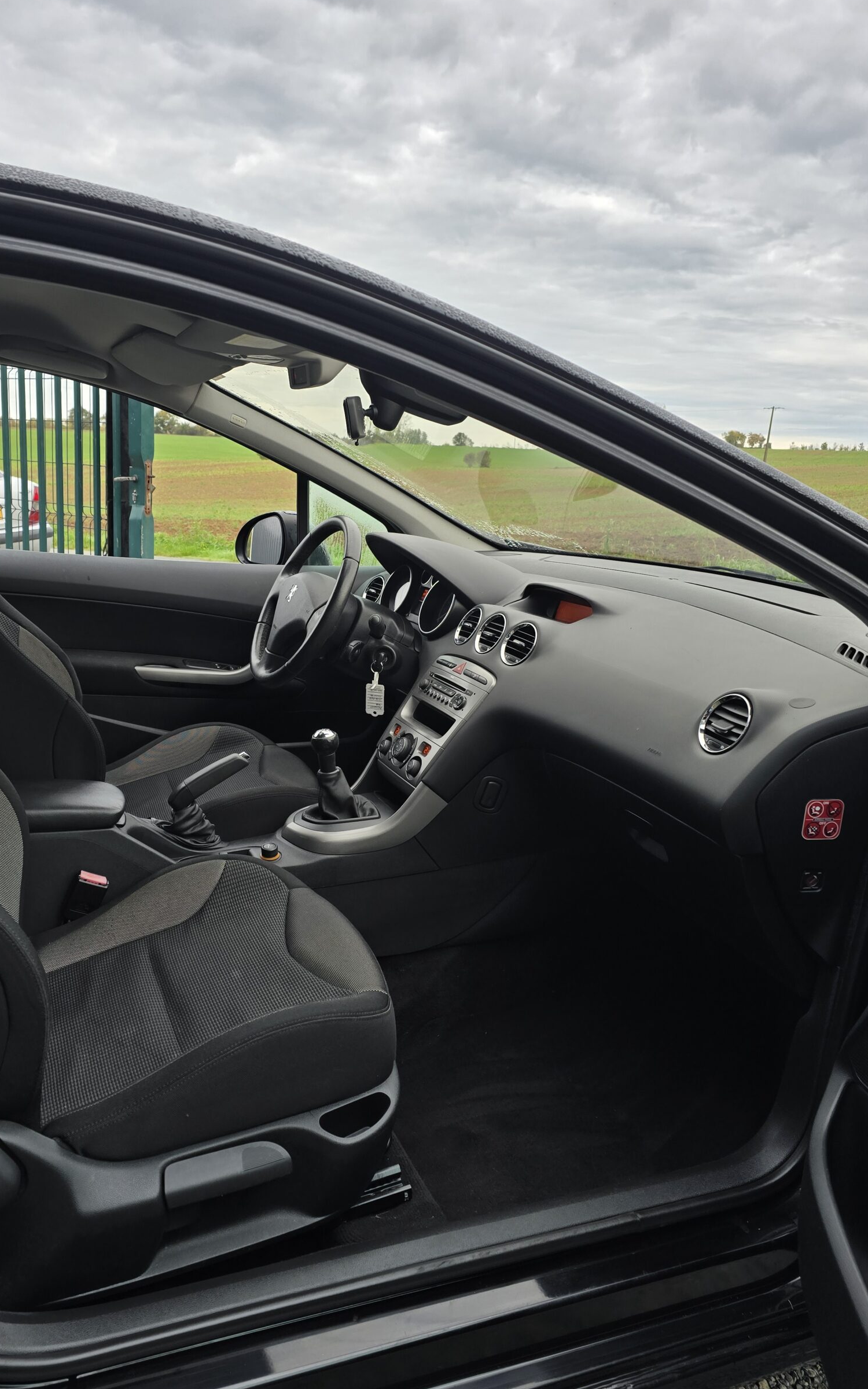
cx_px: 339
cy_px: 714
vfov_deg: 70.4
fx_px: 984
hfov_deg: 47.3
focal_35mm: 26
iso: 25
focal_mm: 6.3
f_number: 1.7
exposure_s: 1/180
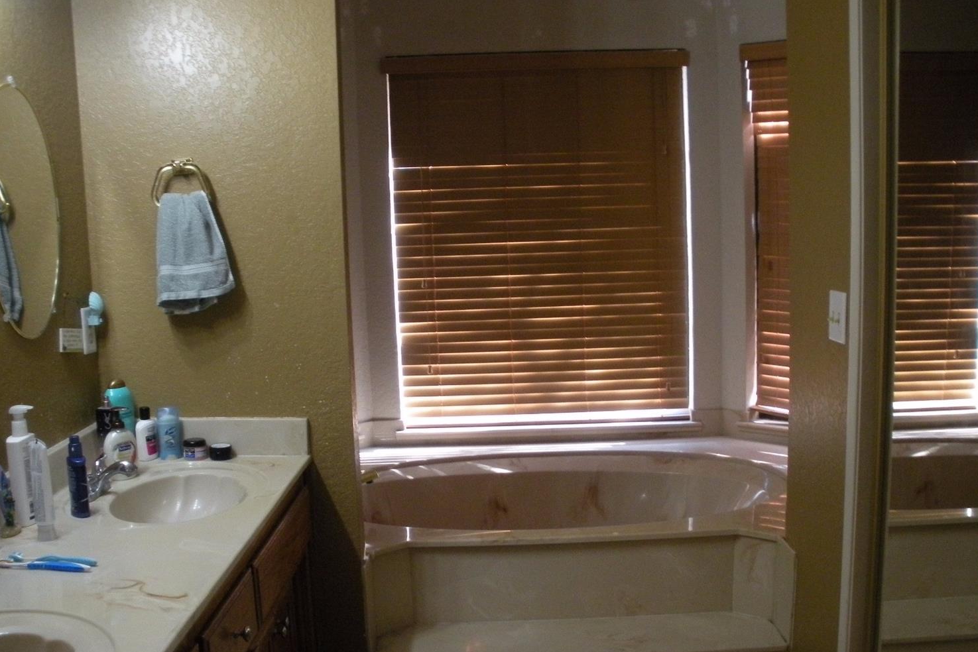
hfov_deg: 51.9
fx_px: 1005
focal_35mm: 37
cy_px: 350
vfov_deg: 35.9
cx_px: 485
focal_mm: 6.3
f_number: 3.5
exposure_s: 1/44.2
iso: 400
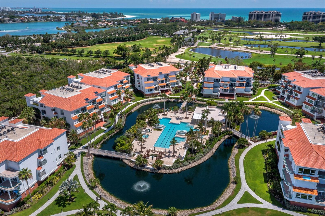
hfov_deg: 65.5
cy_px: 108
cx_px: 162
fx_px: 253
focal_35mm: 28
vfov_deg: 46.4
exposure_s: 1/1250
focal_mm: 10.26
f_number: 7.1
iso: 100
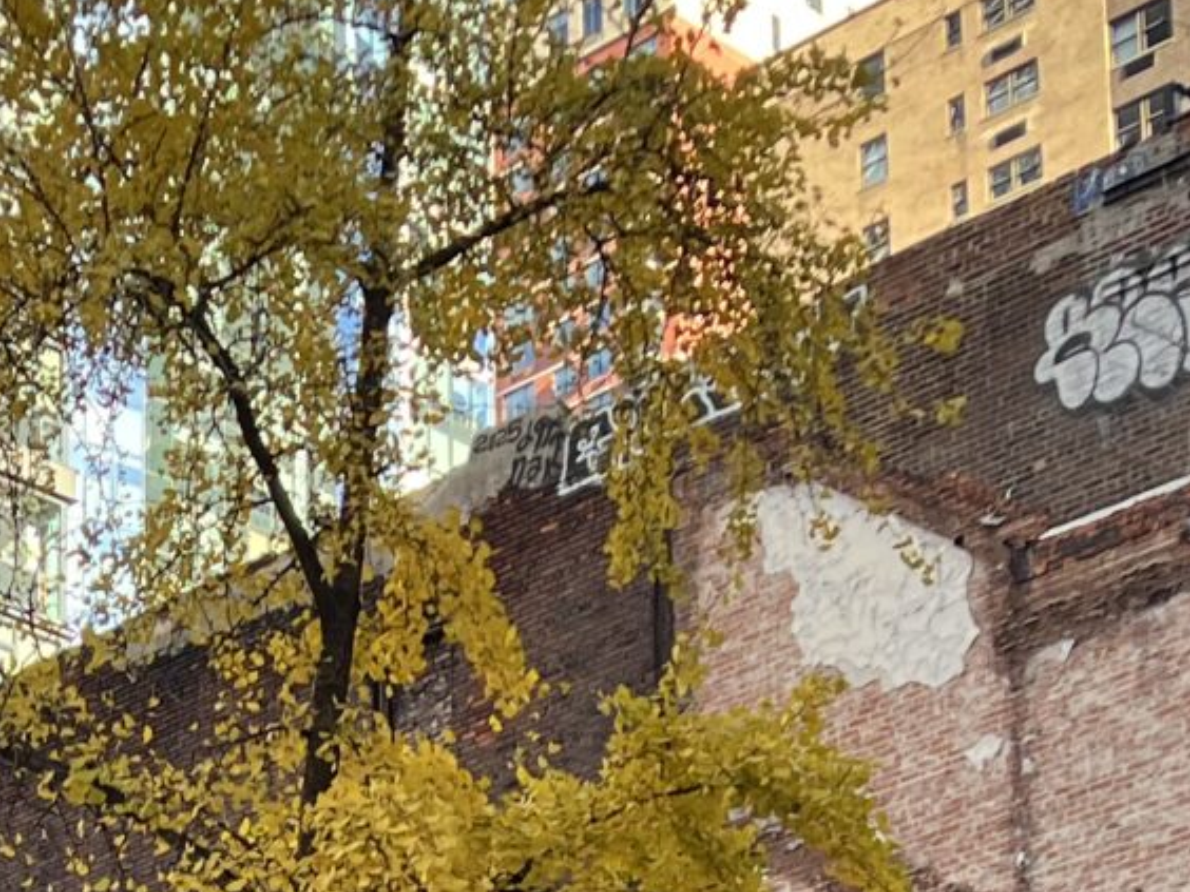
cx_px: 49
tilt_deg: +11.3
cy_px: 1440
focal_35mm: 118
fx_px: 4057
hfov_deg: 16.4
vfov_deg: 11.9
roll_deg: -1.3
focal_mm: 5.7
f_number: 1.5
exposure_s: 1/313
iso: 50
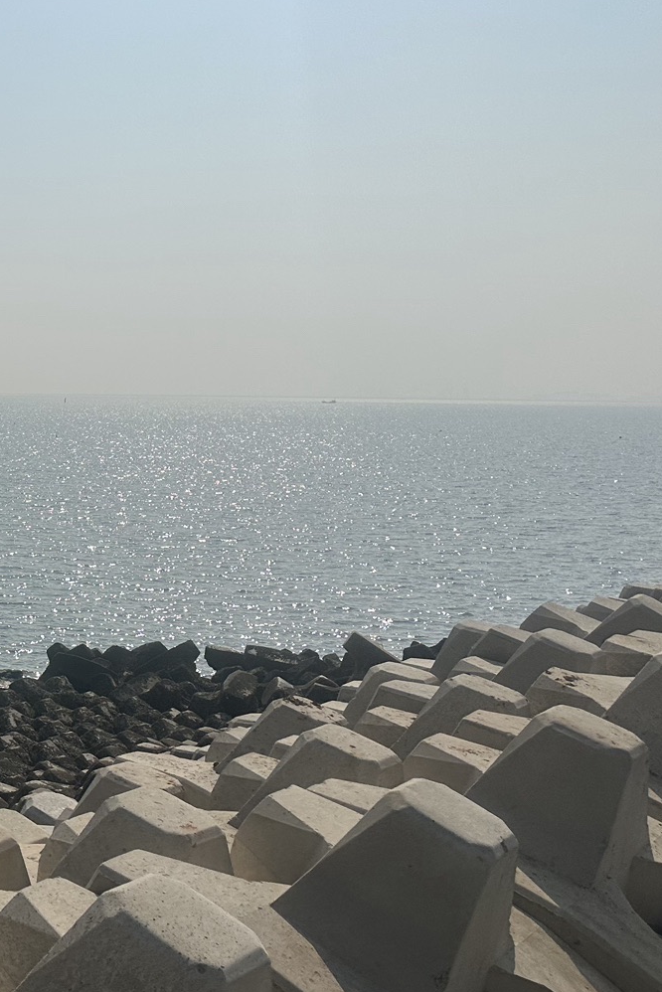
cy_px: 469
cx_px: -193
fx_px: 1378
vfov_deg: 39.6
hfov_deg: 23.8
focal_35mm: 50
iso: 80
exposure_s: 1/18519
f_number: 1.78
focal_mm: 6.86
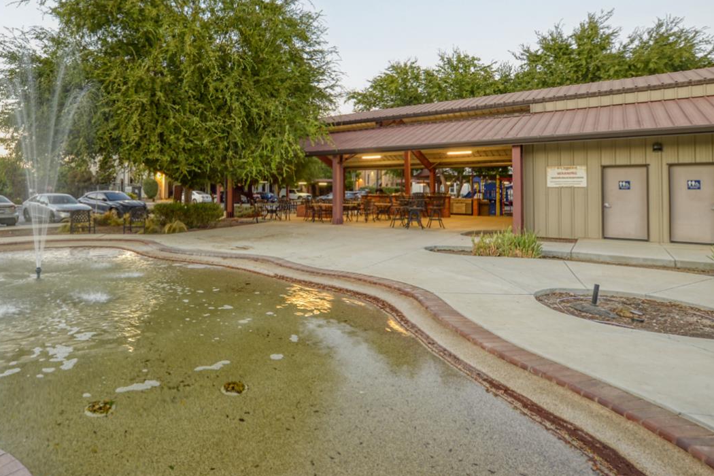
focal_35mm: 20
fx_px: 397
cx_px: 241
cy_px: 193
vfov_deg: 61.5
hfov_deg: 81.3
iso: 400
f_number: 10
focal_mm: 14
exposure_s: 1/3
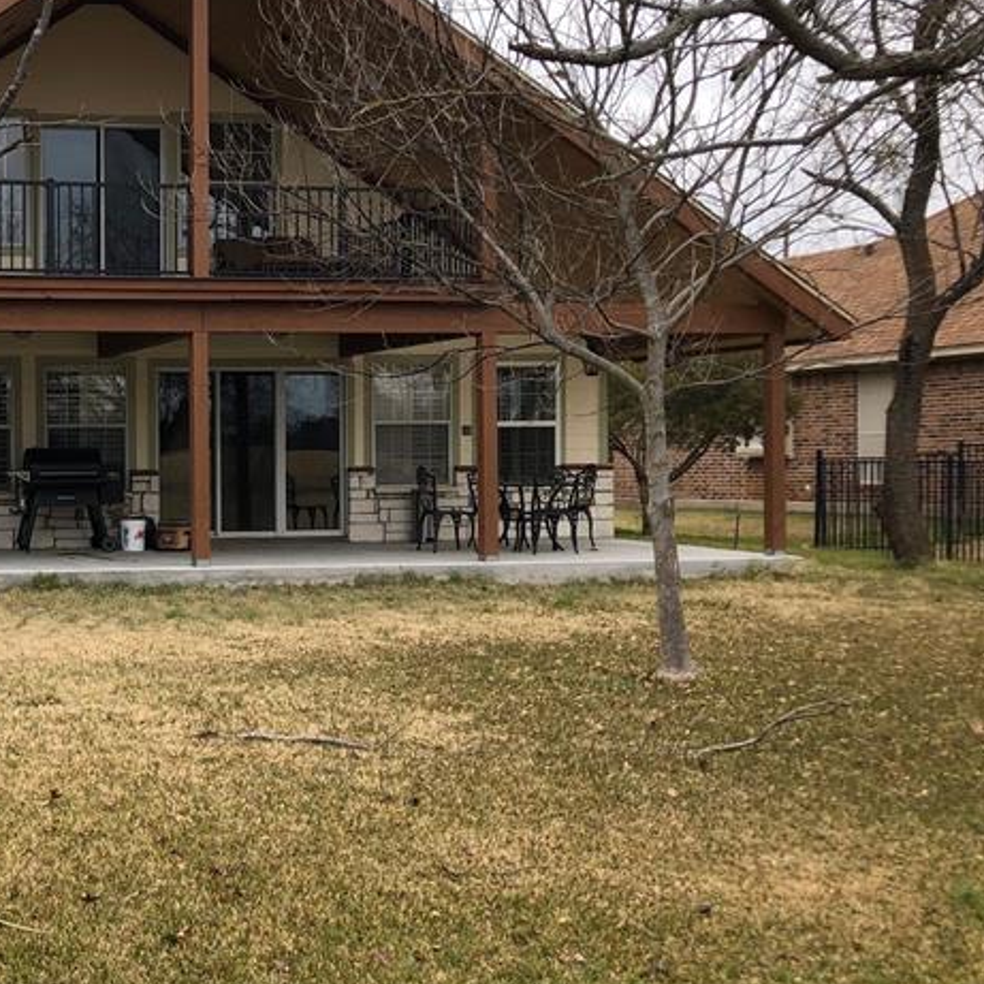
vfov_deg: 31.1
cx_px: -28
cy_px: 517
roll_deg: +0.1
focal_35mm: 55
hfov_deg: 28.9
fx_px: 1769
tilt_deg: -0.1
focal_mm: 3.99
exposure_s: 1/501
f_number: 1.8
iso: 20
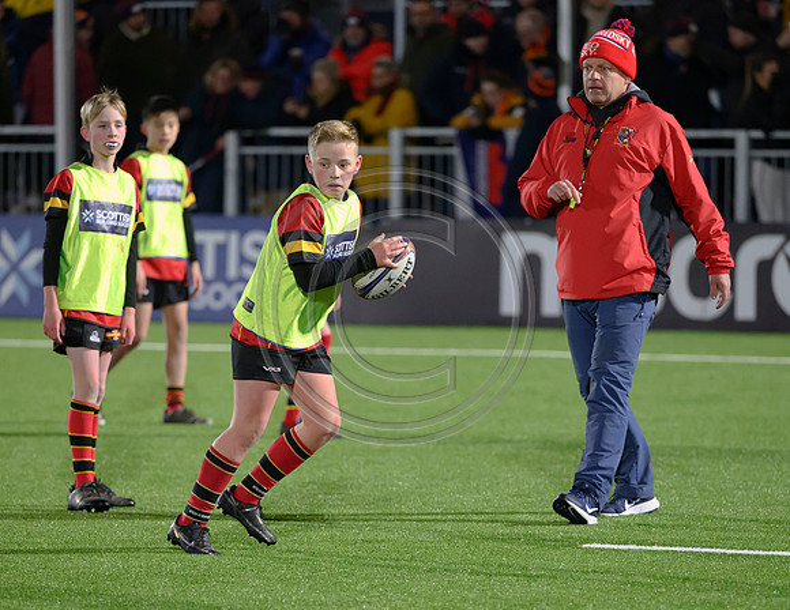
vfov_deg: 5.3
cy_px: 374
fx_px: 6607
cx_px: 415
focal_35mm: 286
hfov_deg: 6.8
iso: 6400
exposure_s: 1/1000
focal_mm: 195
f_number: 3.2
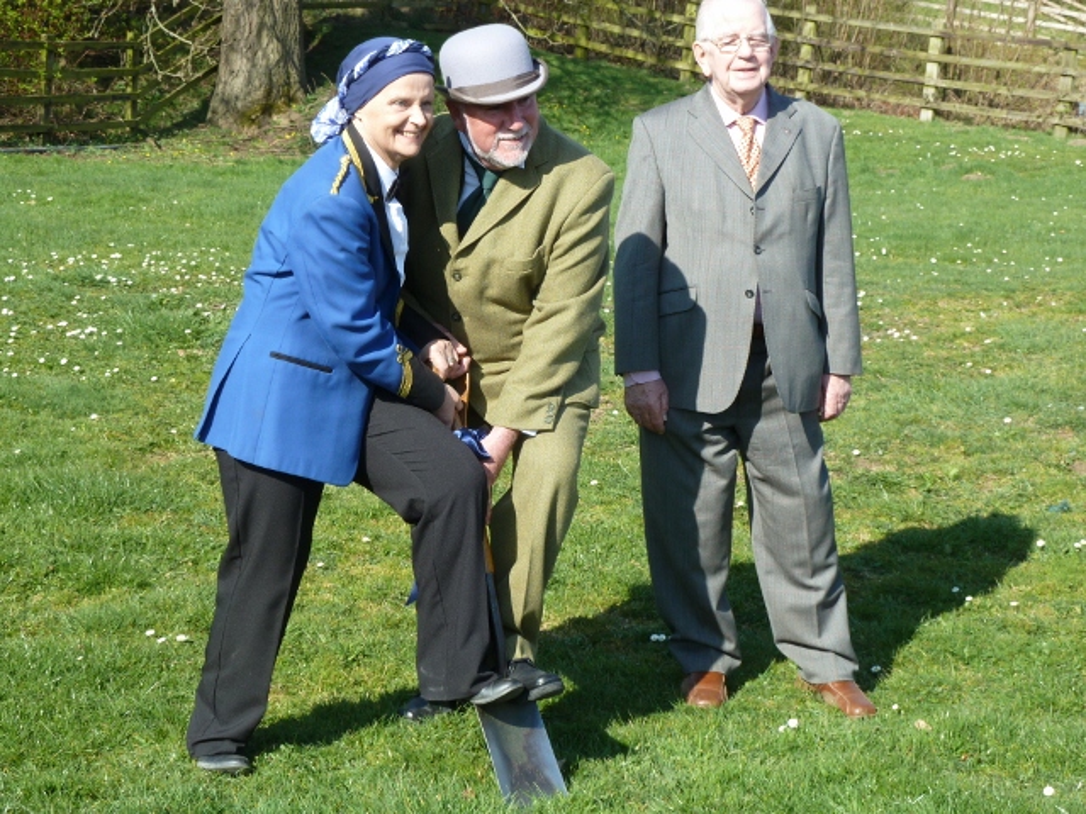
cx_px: 543
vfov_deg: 20.4
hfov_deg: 27.0
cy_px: 407
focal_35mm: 72
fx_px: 2259
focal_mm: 11.9
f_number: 4.1
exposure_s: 1/250
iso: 80
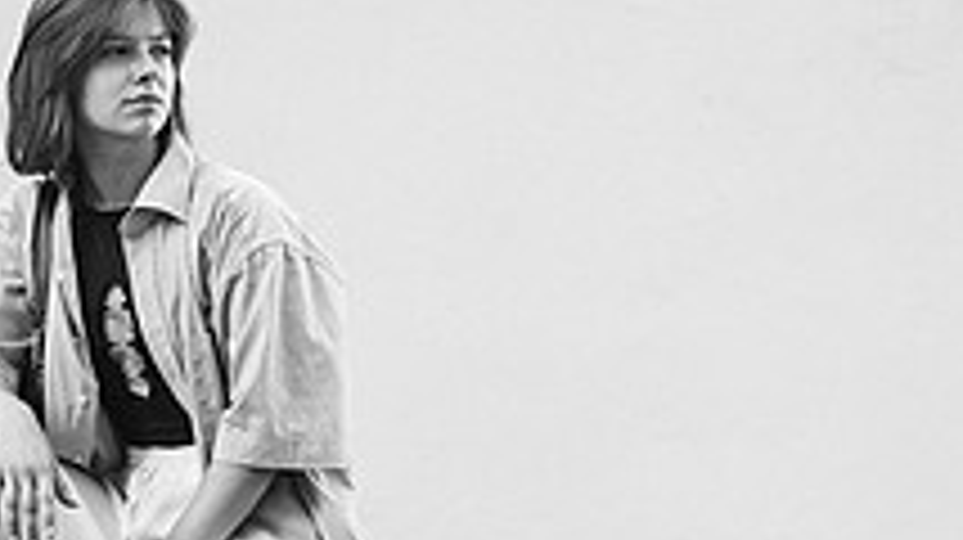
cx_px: 274
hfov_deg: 15.1
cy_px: 569
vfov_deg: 8.5
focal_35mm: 142
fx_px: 3623
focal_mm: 50
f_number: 2
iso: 250
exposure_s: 1/160
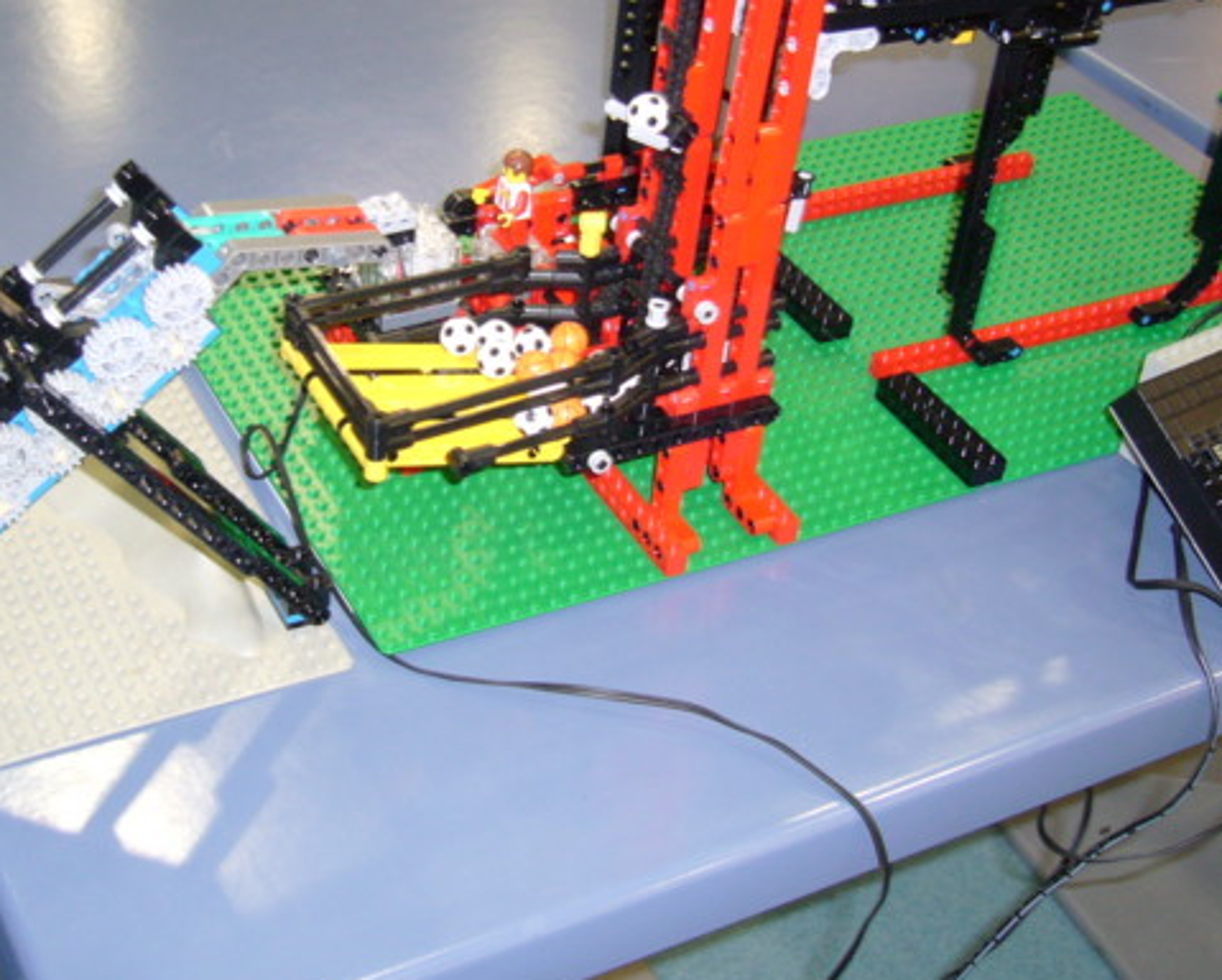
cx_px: 403
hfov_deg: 32.7
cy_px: 250
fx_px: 2063
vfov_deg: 26.4
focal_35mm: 57
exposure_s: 1/8
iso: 100
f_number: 2.8
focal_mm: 5.8
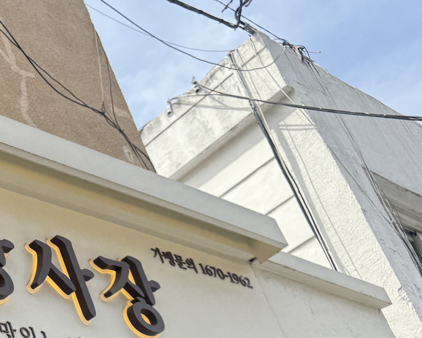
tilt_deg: +31.2
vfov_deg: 19.4
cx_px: -185
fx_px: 974
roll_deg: +9.8
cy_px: 289
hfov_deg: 21.2
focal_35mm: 78
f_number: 1.78
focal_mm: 6.76
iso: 80
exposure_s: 1/2105
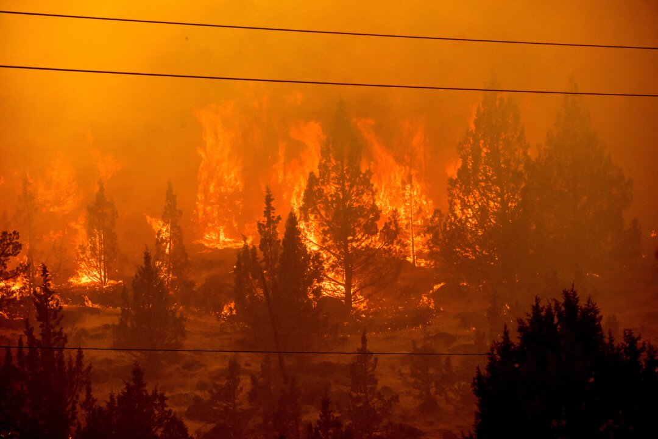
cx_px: 329
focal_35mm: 155
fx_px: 2833
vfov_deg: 8.9
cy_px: 220
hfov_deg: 13.2
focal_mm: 155
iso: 1600
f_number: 4.8
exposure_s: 1/2000
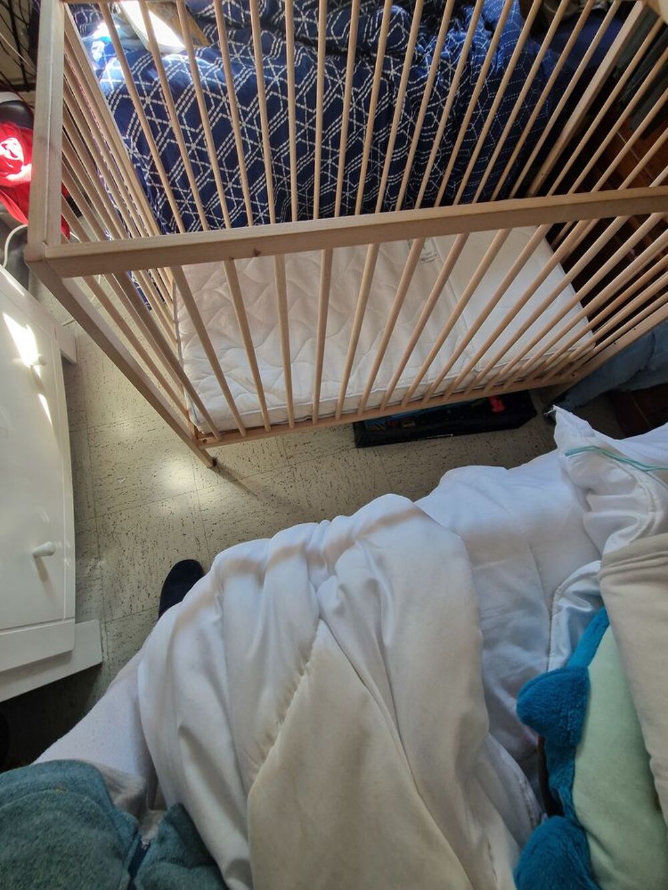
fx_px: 334
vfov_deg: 106.2
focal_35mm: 13
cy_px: 445
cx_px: 334
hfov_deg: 89.9
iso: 320
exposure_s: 1/50
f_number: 2.2
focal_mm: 2.2
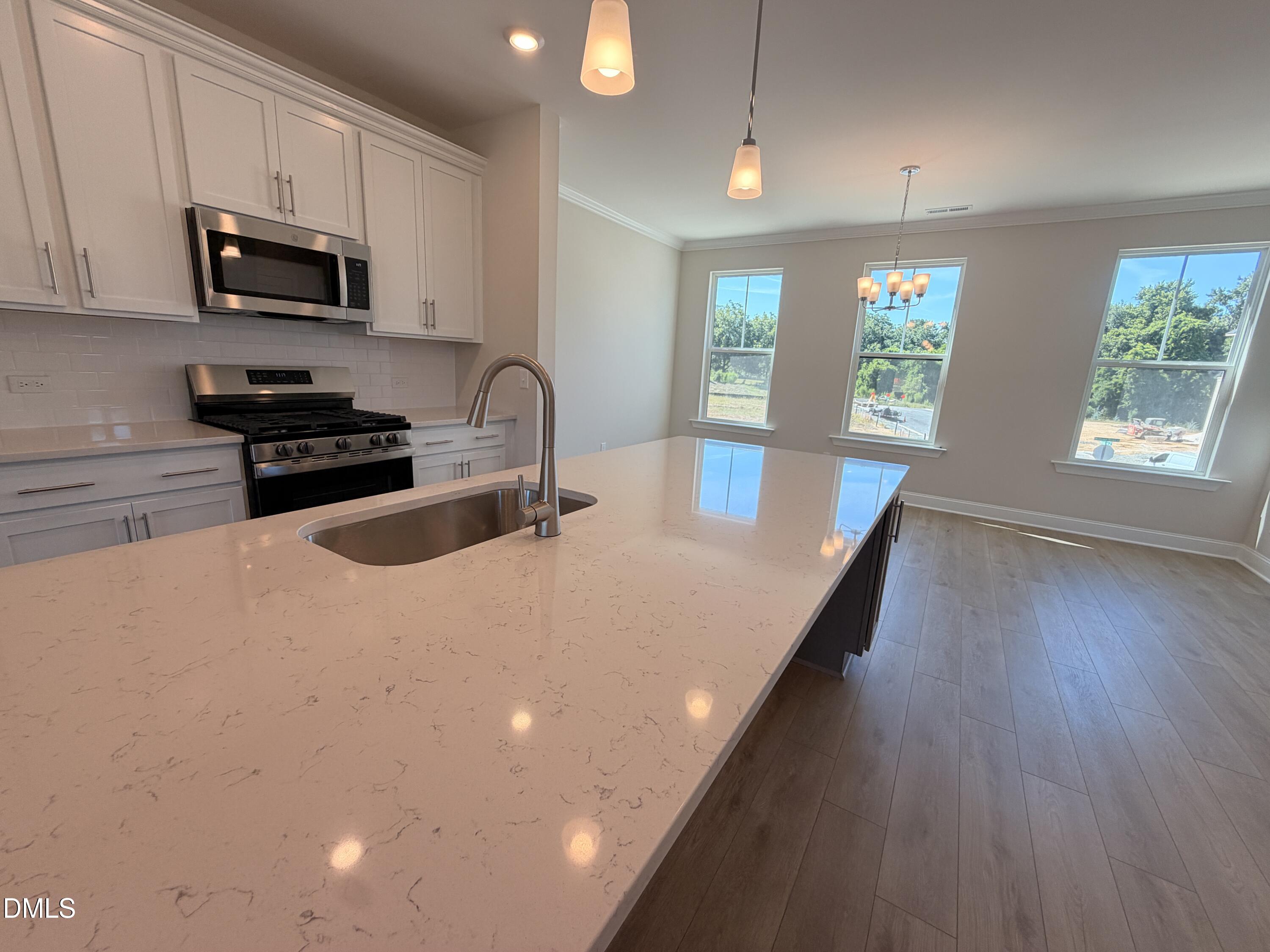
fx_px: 514
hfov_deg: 102.1
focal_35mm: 14
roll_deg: -2.1
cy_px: 476
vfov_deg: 85.7
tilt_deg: -12.3
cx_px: 635
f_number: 2.2
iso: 64
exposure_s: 1/120
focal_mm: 2.22
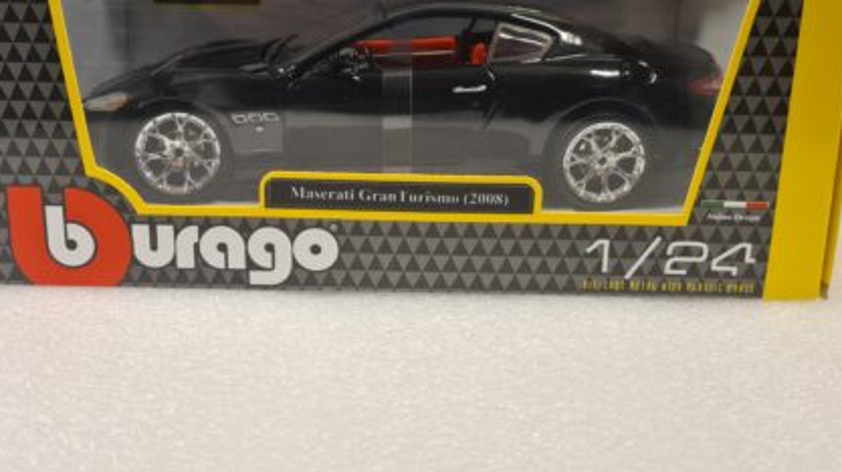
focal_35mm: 34
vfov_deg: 33.9
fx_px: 759
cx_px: 400
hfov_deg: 58.0
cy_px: 120
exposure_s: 1/50
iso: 160
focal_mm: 5.4
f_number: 1.8
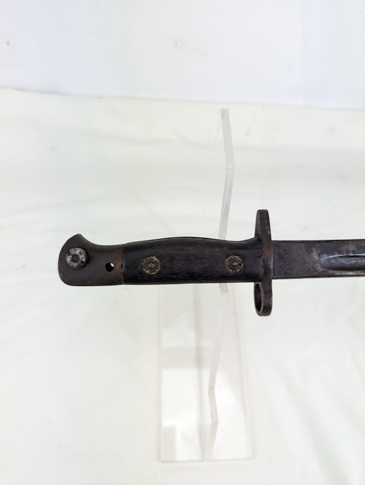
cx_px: 182
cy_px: 242
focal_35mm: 24
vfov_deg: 71.5
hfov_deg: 56.9
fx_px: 337
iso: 205
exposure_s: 1/344
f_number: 1.85
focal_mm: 6.81
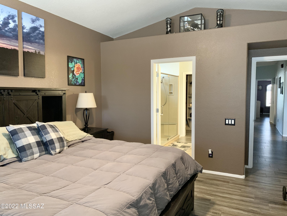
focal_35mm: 26
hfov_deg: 67.3
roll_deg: -0.5
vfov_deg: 53.1
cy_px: 108
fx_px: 216
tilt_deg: -3.1
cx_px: 144
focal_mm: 4.25
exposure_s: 1/30
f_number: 1.8
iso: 400
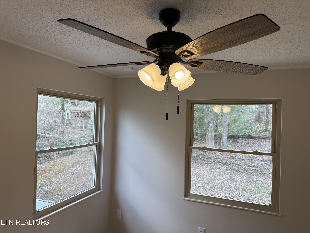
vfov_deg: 56.8
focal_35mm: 24
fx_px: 215
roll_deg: -1.9
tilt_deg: +0.6
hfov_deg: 71.6
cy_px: 116
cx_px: 155
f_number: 1.78
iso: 100
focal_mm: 6.76
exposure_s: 1/287
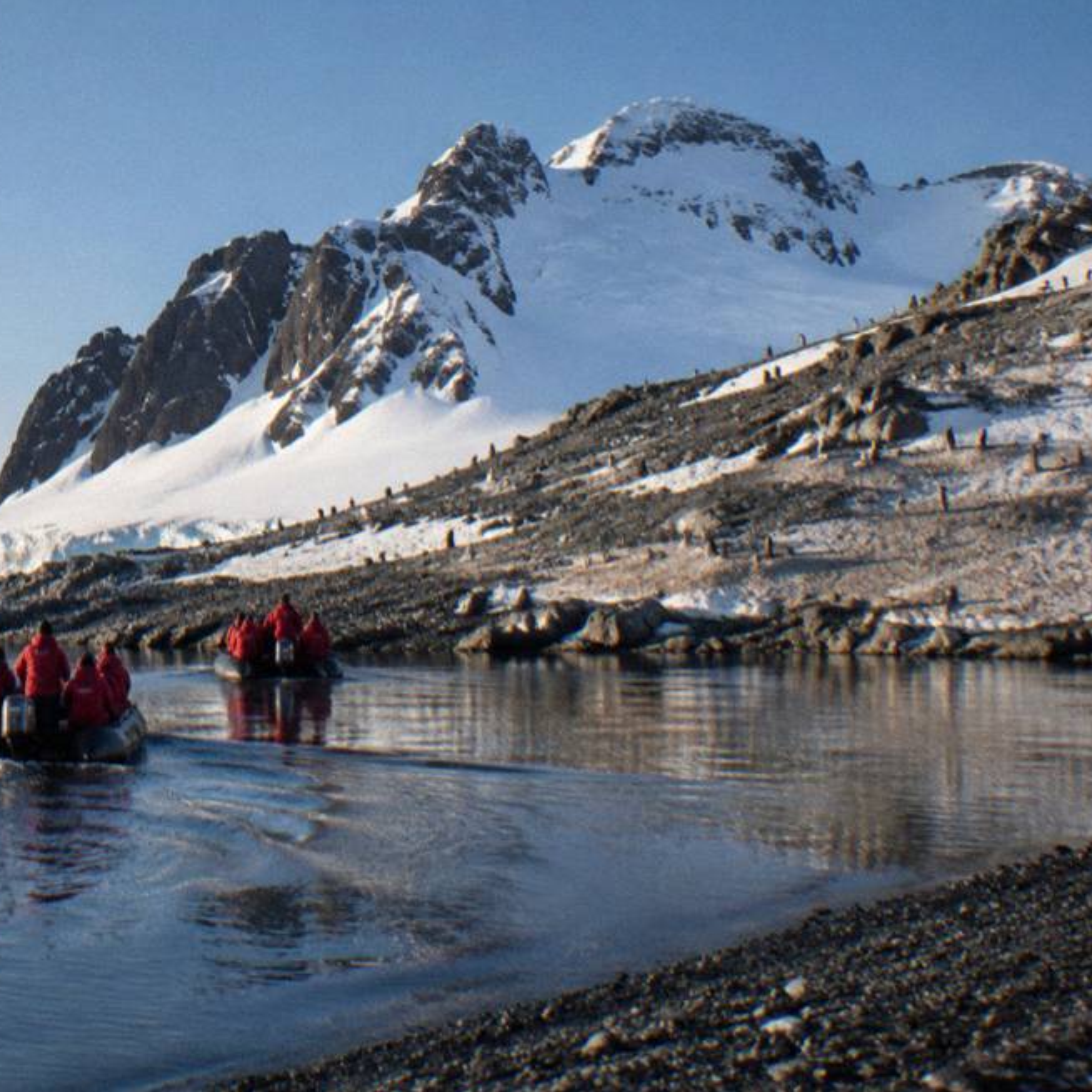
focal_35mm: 48
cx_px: 355
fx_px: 1713
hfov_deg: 35.0
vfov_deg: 35.4
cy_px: 542
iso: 320
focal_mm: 37
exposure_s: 1/800
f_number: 4
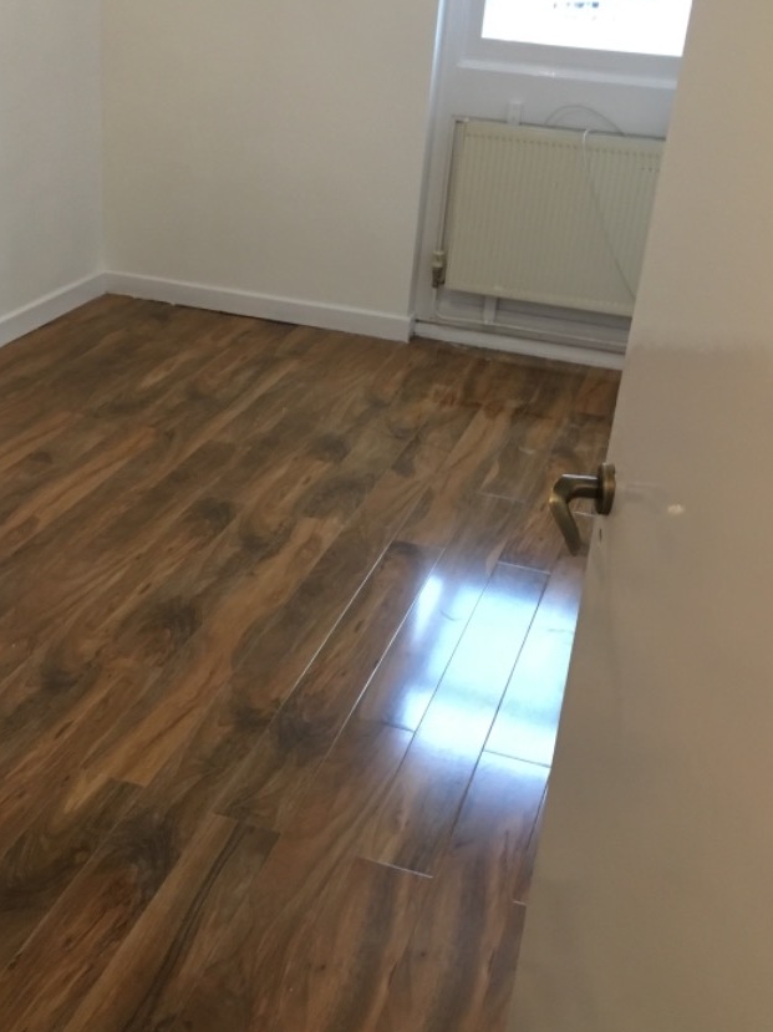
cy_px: 519
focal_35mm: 42
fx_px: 1251
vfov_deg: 44.8
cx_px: 320
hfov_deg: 34.2
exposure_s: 1/33
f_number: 2.2
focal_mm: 4.15
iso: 200
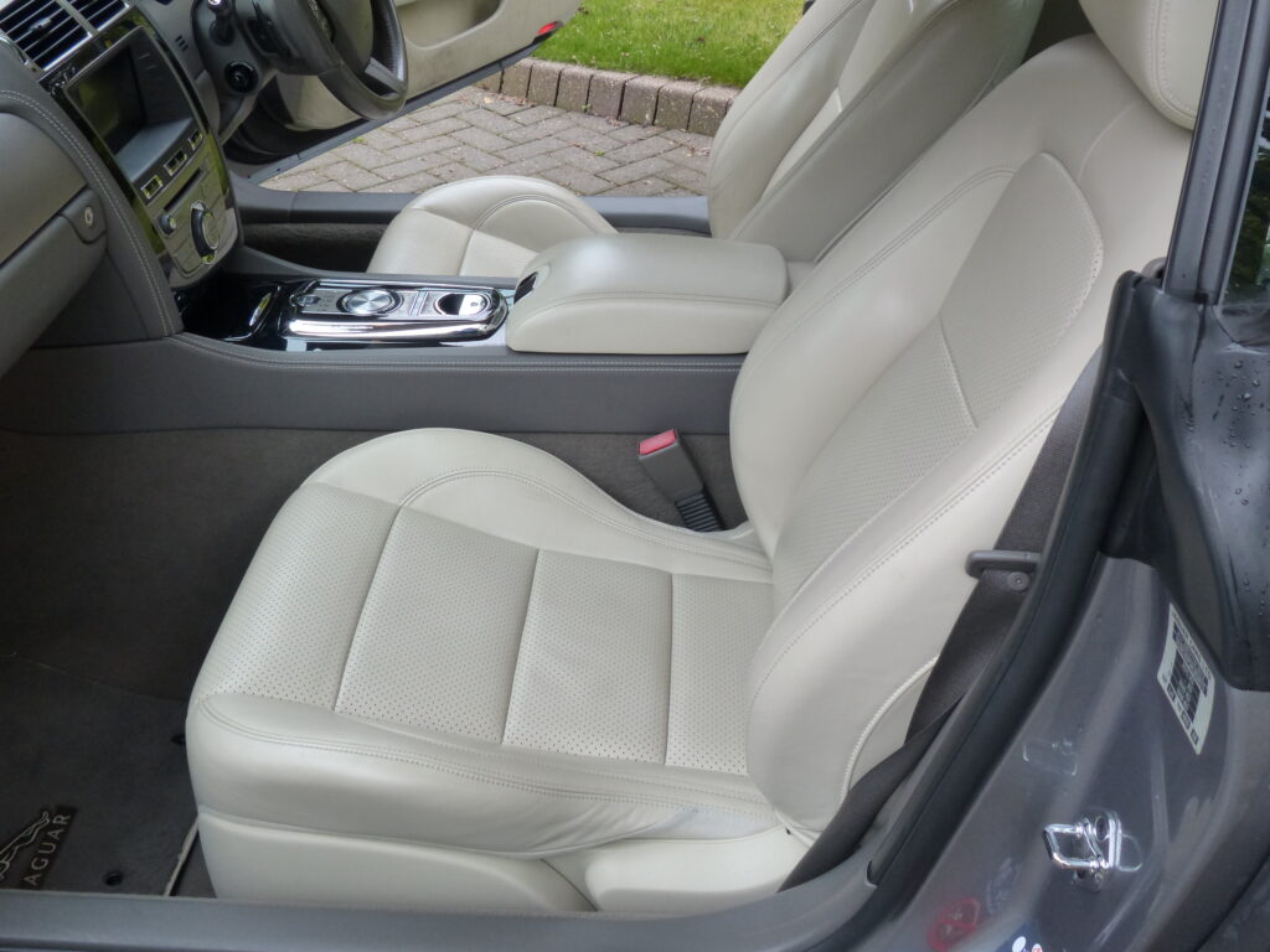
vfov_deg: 37.7
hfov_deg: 49.0
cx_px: 635
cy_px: 476
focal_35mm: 38
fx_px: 1394
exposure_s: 1/60
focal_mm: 6.8
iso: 250
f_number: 5
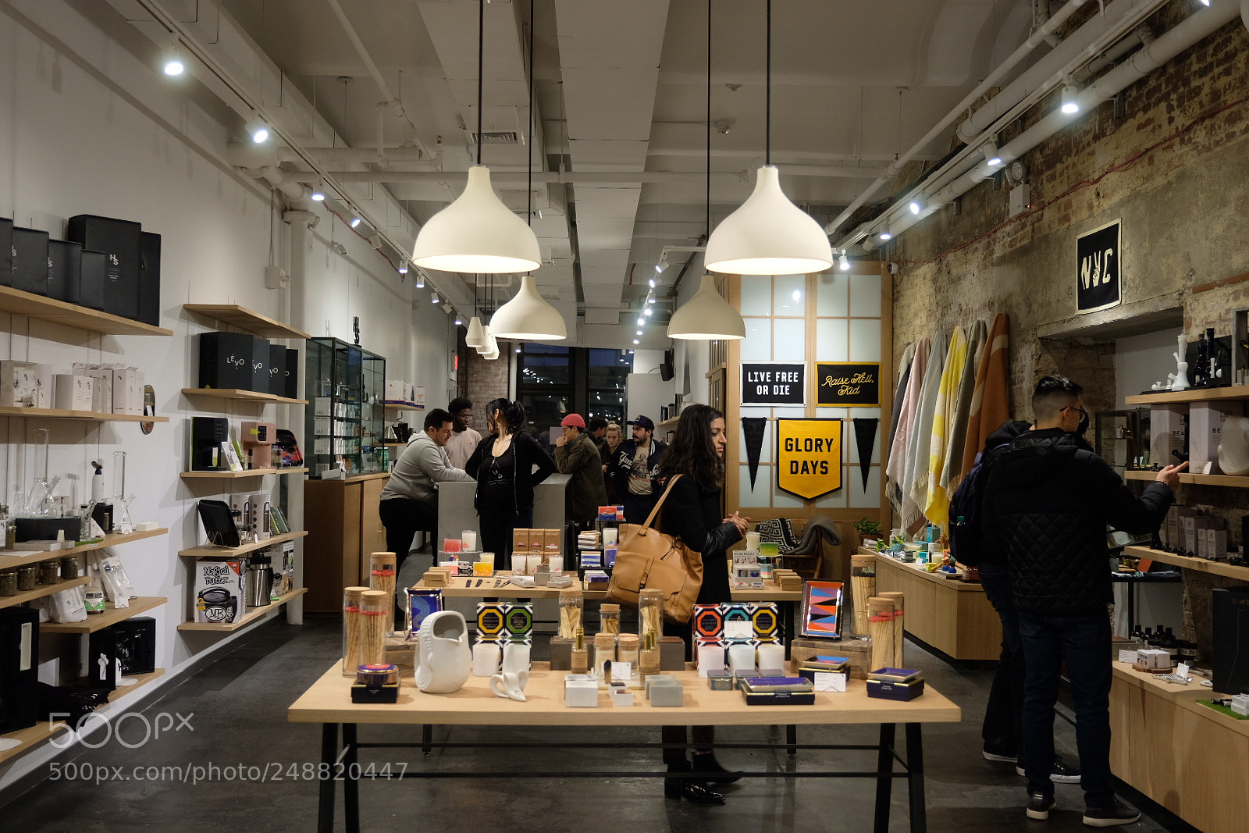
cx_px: 624
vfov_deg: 38.9
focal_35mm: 34
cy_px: 416
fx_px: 1180
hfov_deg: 55.8
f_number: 2.8
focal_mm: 22.7
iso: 640
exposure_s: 1/60
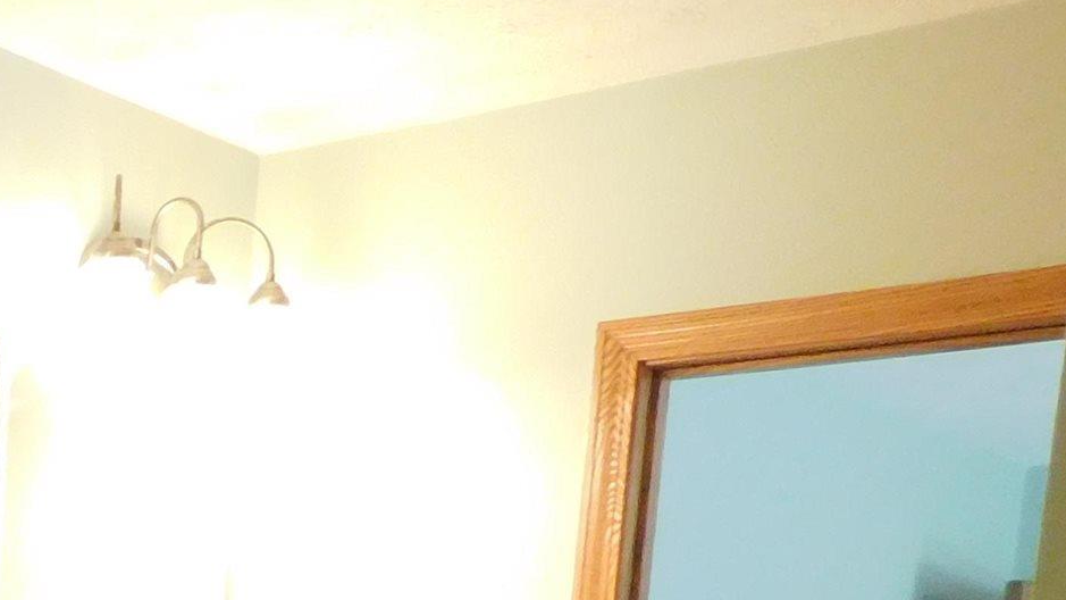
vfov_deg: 13.1
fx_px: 2318
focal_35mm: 82
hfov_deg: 21.3
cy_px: 1127
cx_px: -588
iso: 450
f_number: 3
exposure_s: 1/30
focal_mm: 4
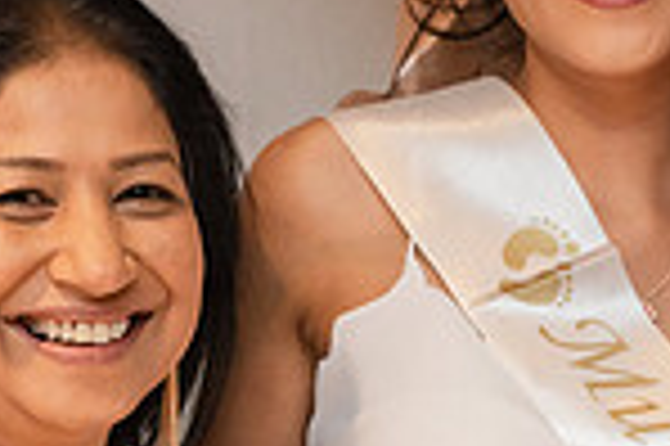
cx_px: 639
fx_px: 3718
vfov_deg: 6.8
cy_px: 326
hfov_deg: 10.2
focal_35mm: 200
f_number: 4
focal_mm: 48
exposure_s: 1/160
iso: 2500
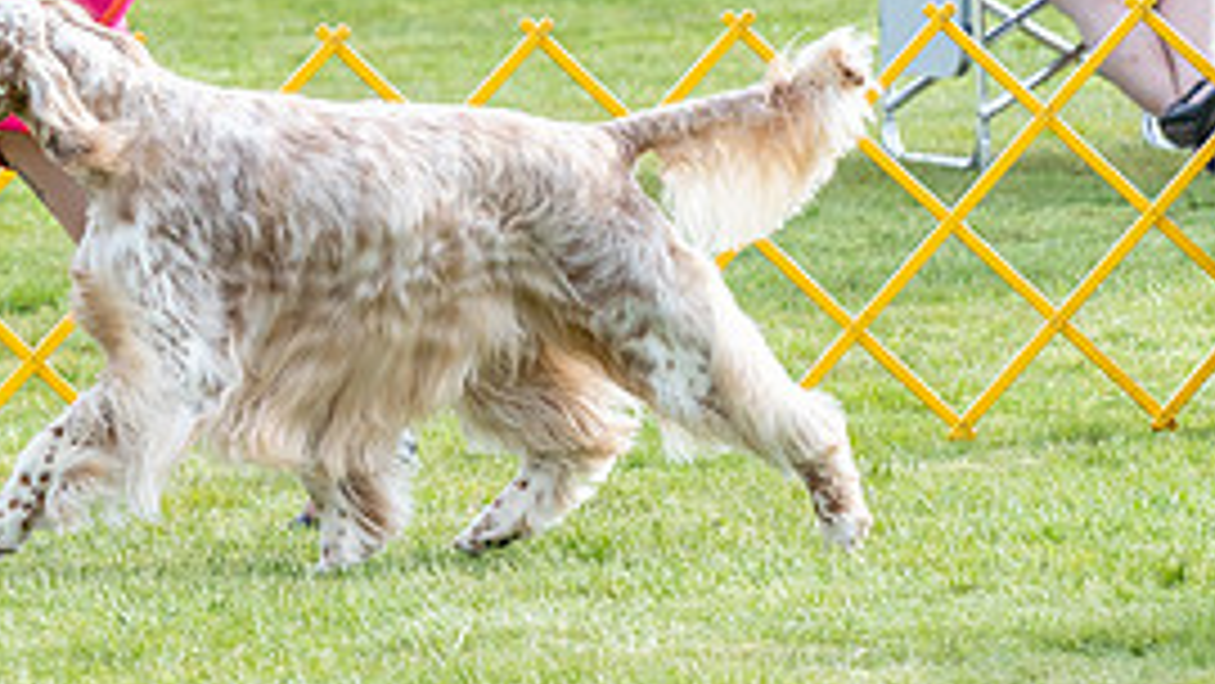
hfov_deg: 5.4
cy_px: -109
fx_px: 12889
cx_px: -220
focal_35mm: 400
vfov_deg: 3.0
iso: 800
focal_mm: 136
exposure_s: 1/1600
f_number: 5.6
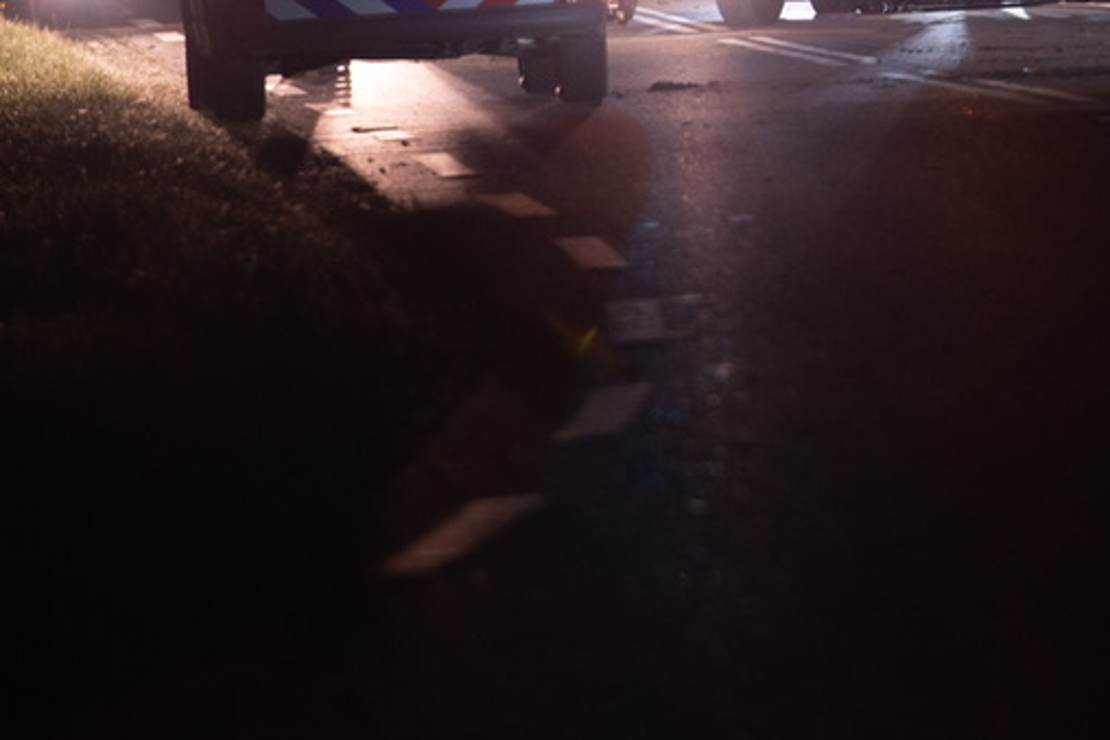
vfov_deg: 2.8
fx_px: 15143
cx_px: 1154
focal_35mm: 491
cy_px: -164
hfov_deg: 4.2
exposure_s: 1/50
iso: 1250
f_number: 2.8
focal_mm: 195
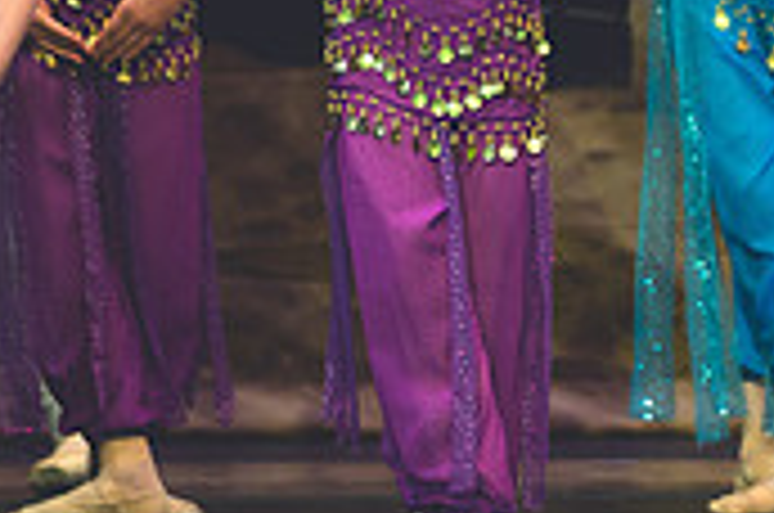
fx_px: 21739
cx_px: 360
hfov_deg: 2.0
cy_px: -288
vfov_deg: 1.4
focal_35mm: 1013
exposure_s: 1/500
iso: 1400
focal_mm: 200
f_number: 2.8
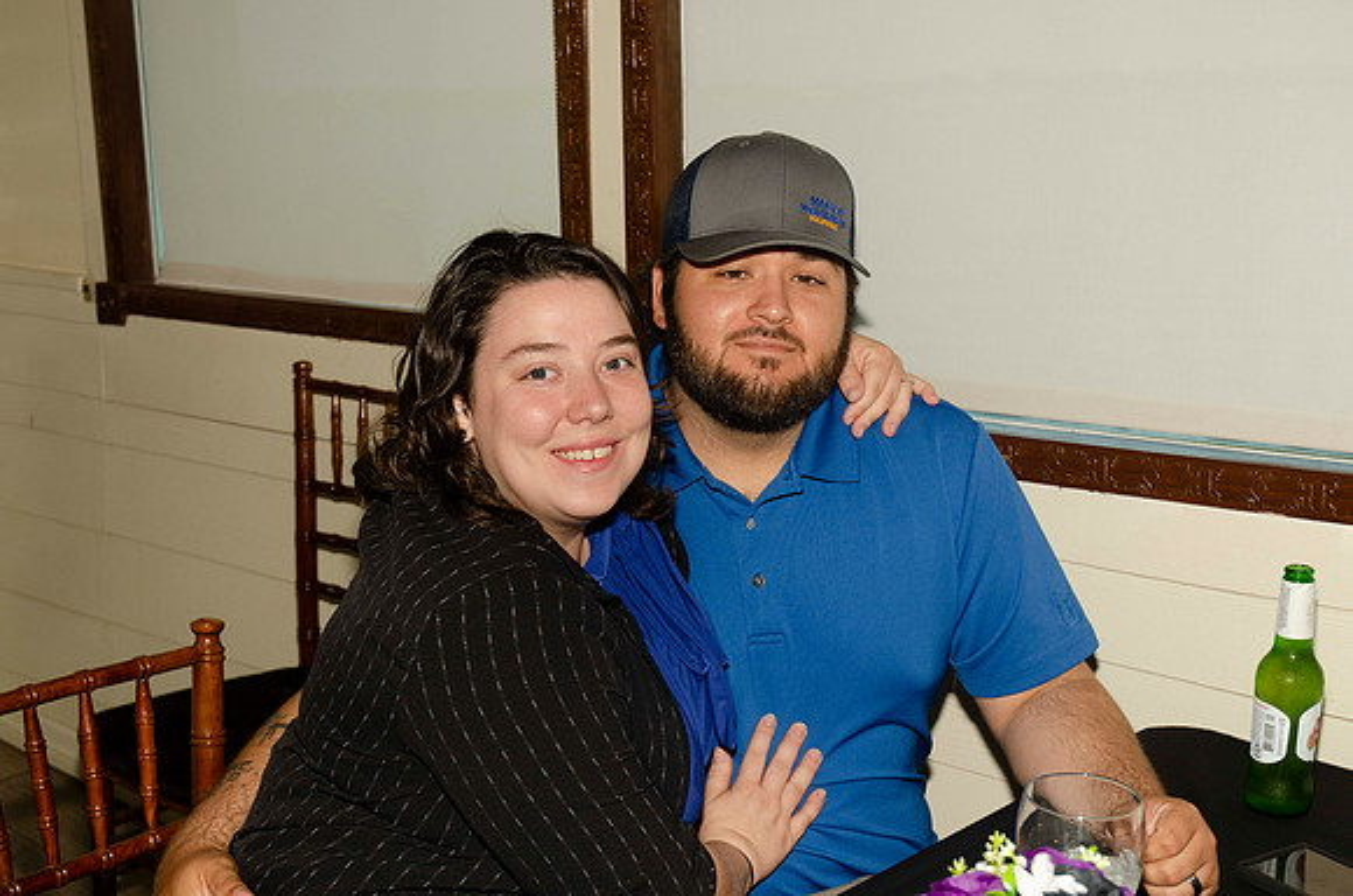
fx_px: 1969
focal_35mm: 52
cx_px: 676
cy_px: 448
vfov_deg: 25.6
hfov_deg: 37.9
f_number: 5.6
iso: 100
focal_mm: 35
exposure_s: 1/250
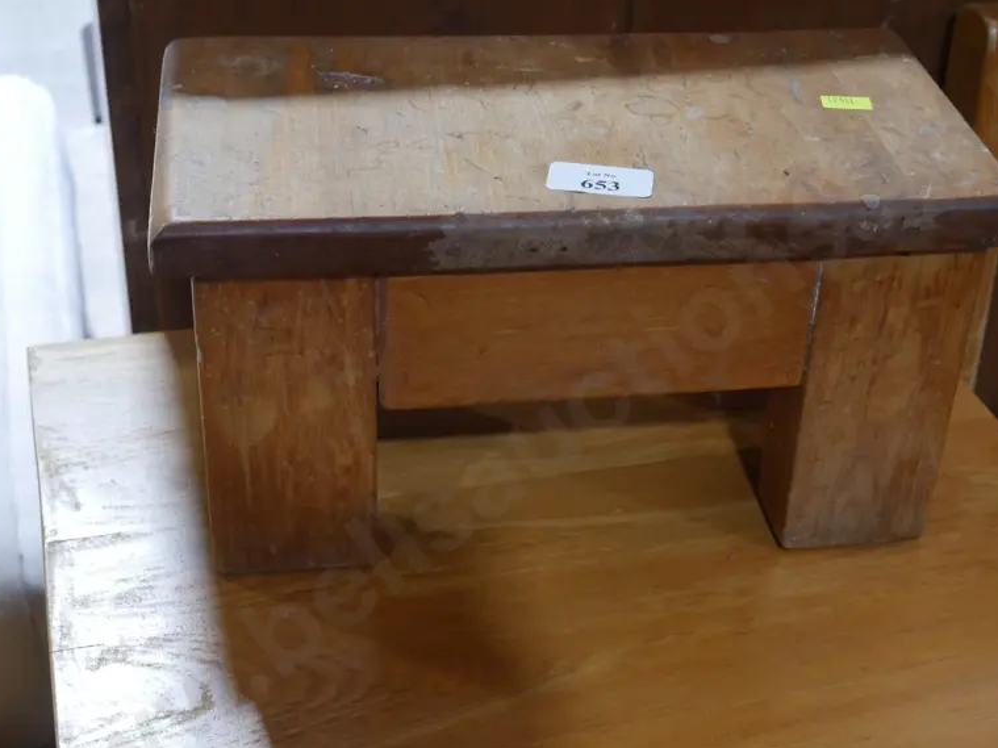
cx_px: 554
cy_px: 436
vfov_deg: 27.0
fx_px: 1557
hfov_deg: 35.5
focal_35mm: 54
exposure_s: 1/60
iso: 1000
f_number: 4.5
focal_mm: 20
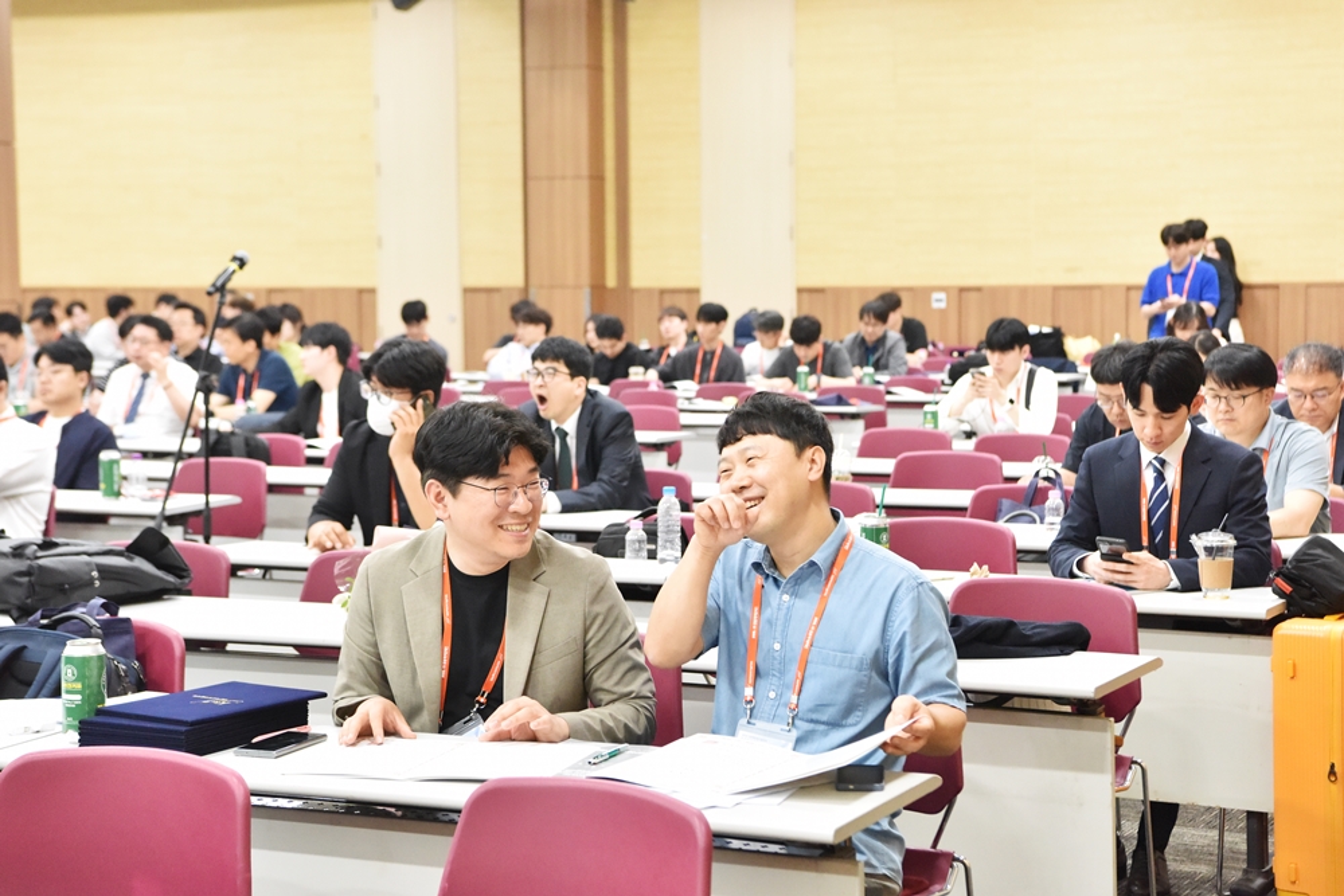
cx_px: 672
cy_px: 448
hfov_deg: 28.8
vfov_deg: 19.5
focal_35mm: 70
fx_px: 2614
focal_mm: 70
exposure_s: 1/125
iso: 6400
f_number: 5.6
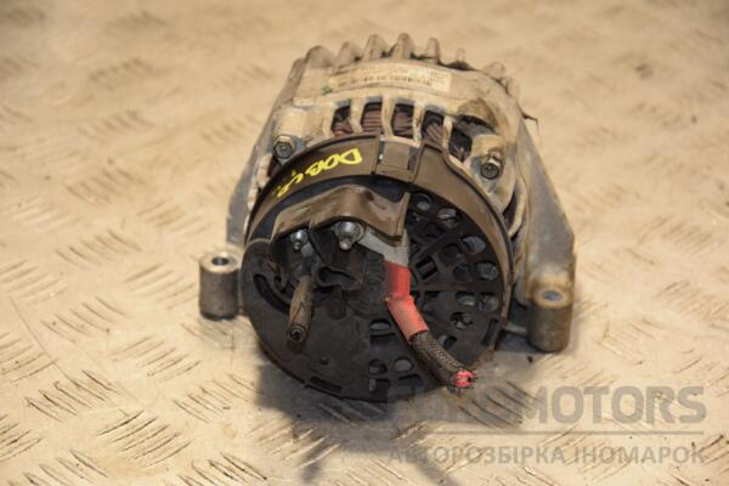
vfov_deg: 10.2
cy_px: 243
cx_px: 364
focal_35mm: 135
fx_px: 2734
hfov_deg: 15.2
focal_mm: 90
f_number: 5.6
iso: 800
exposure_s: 1/125
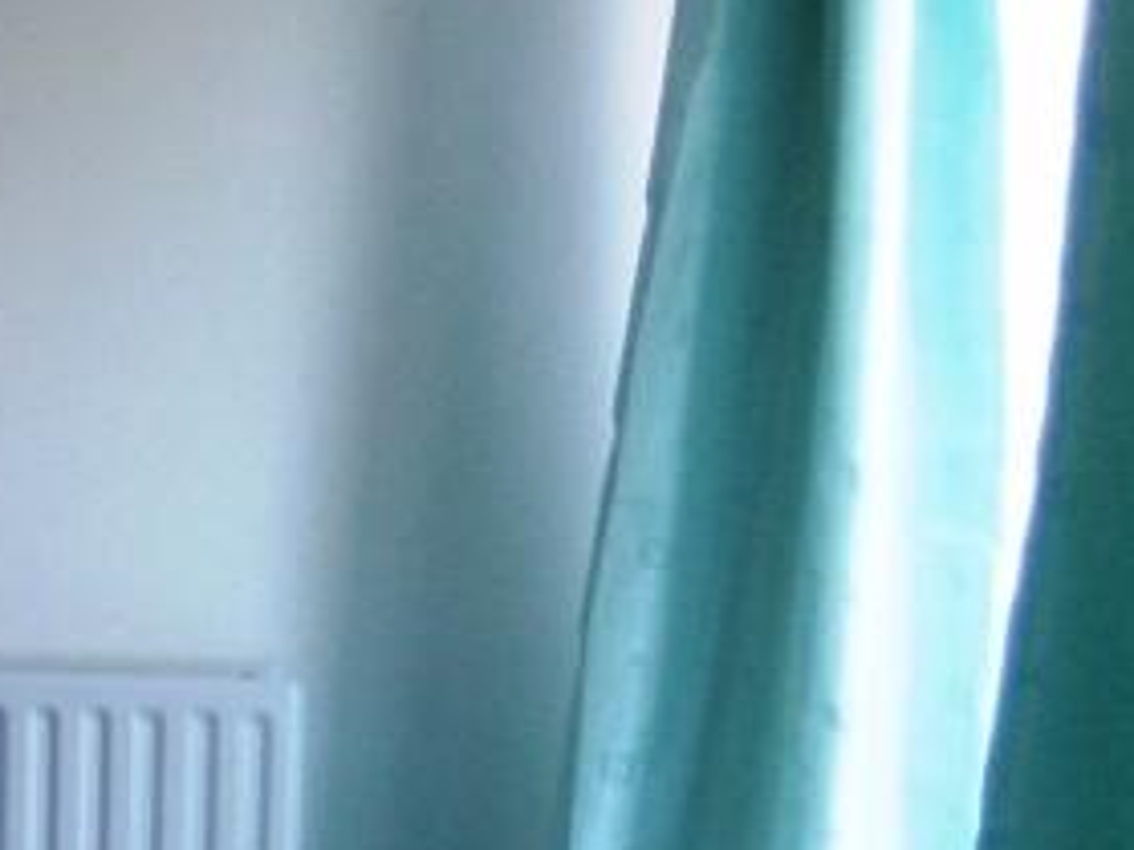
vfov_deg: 16.8
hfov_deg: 18.5
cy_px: 439
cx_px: -776
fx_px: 2882
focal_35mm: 88
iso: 160
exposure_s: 1/30
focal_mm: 4
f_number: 3.2
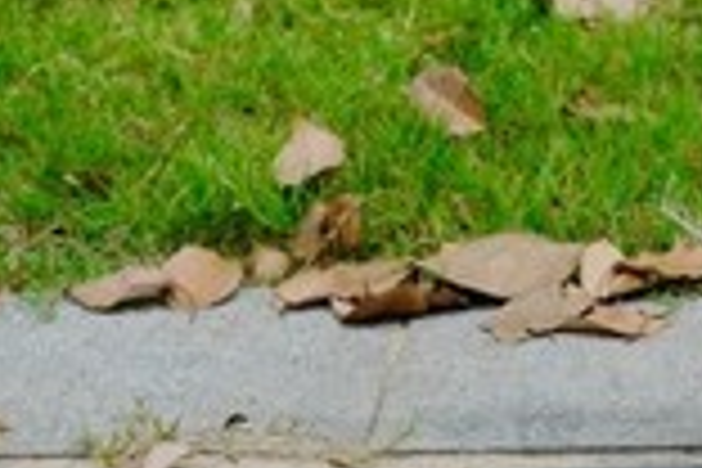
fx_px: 2905
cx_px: 819
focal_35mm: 149
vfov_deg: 9.2
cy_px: 130
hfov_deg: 13.4
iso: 1000
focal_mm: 38.8
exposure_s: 1/2000
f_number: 6.4
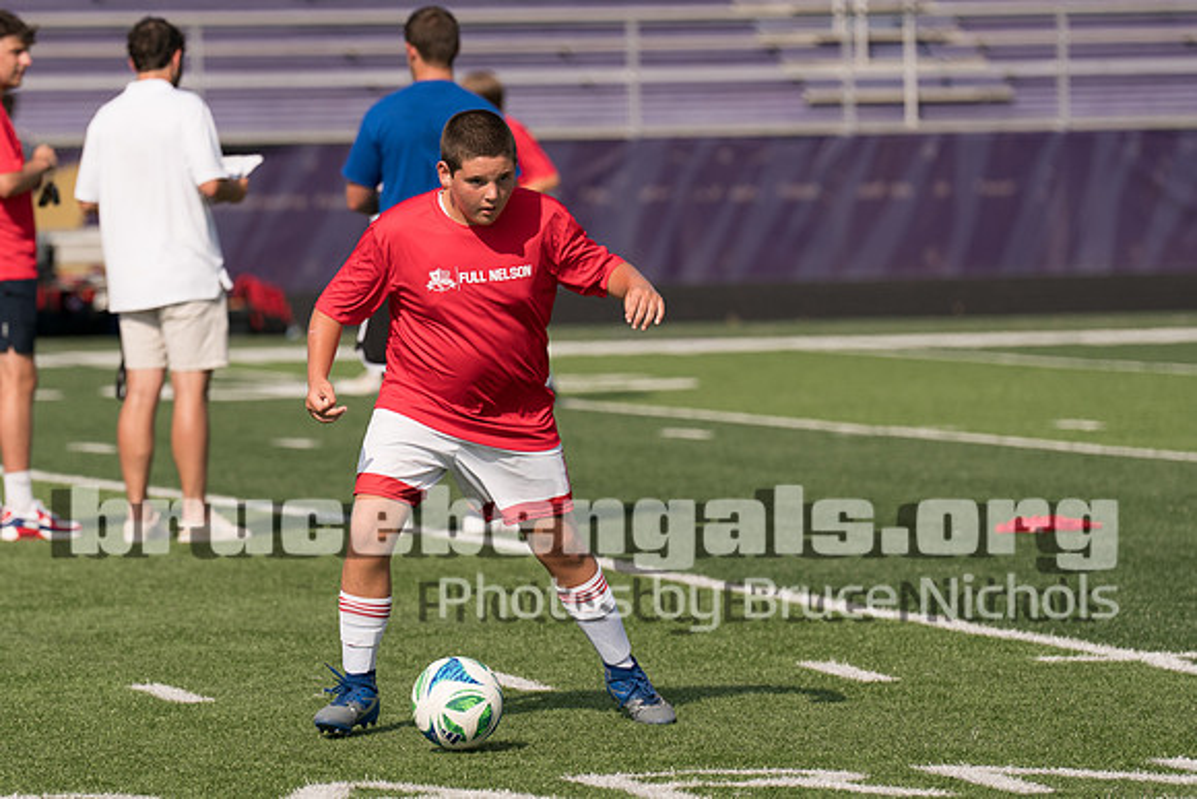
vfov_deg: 4.9
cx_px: 470
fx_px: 9292
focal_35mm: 279
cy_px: 344
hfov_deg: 7.4
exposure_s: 1/2000
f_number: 3.2
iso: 100
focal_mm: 173
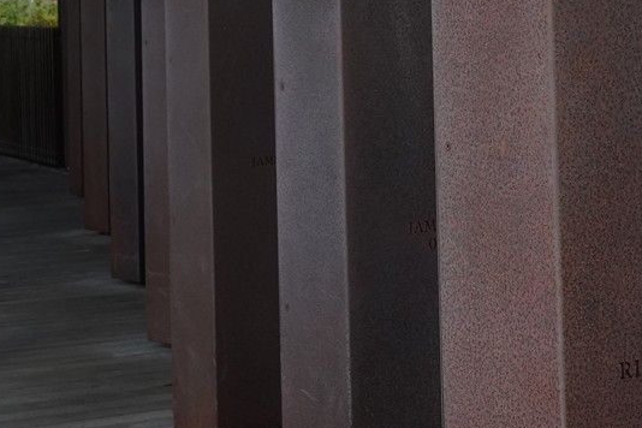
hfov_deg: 14.0
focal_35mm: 146
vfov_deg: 9.1
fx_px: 2603
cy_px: -225
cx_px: 537
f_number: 10
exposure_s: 1/100
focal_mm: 39
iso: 800
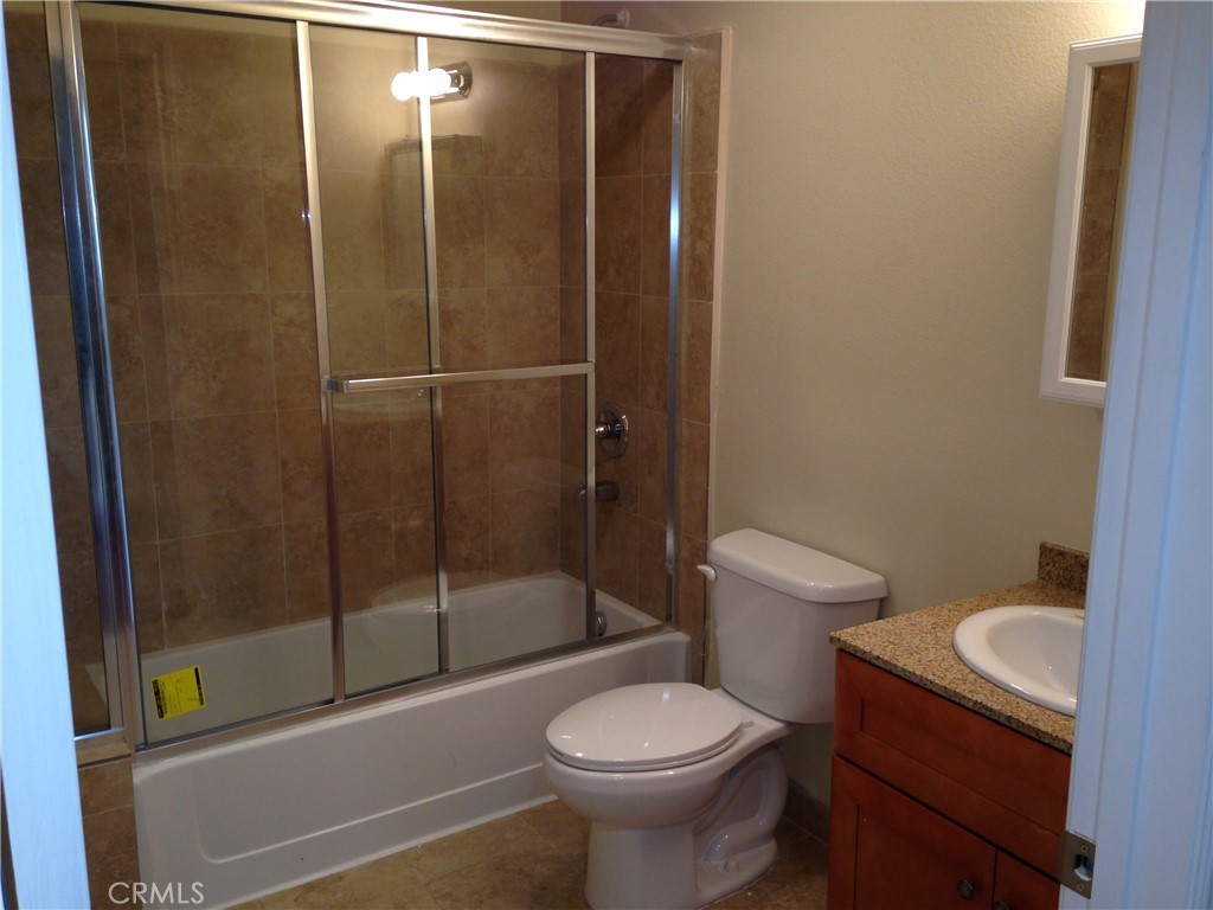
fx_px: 1156
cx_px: 606
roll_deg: -0.5
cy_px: 455
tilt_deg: -12.5
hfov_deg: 55.4
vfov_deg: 42.9
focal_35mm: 33
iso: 50
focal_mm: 4.12
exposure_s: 1/21
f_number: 2.4
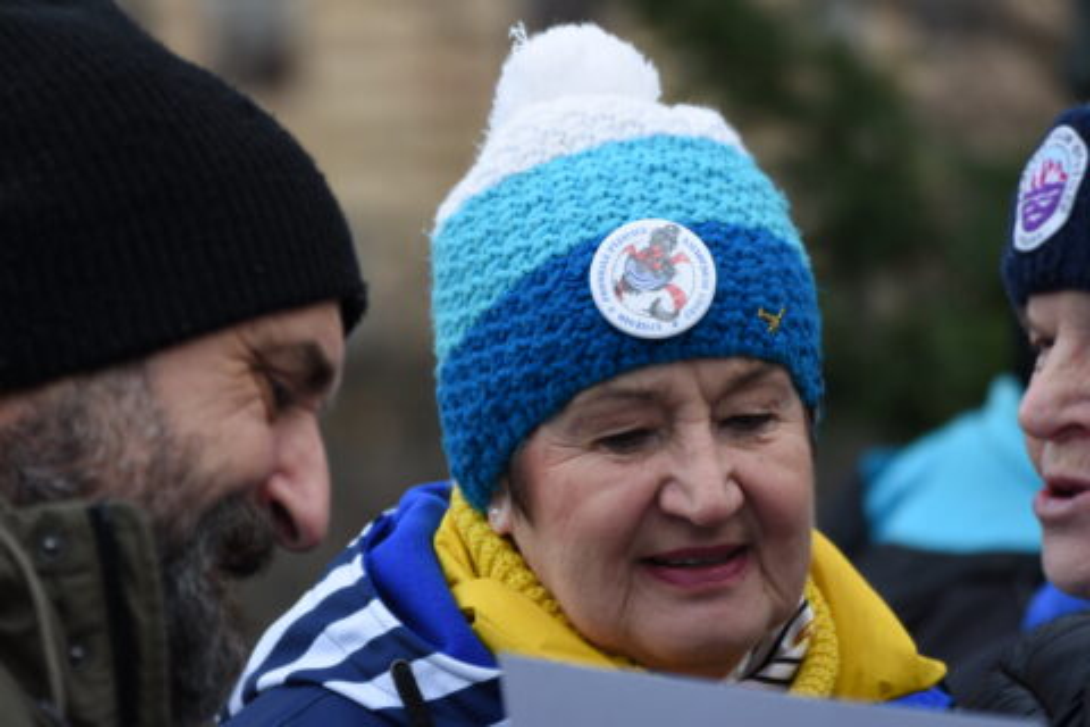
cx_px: 545
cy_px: 364
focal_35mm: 202
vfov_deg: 6.8
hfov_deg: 10.2
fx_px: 6131
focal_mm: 135
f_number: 4.5
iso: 100
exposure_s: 1/100
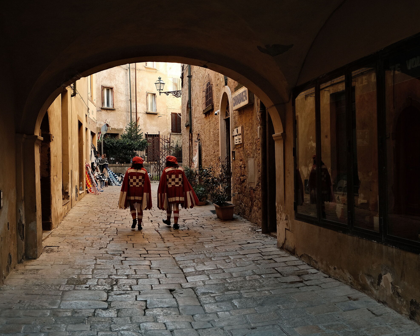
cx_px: 225
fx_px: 510
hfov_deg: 44.8
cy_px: 167
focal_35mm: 41
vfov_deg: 36.5
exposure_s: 1/100
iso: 320
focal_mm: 24
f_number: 4
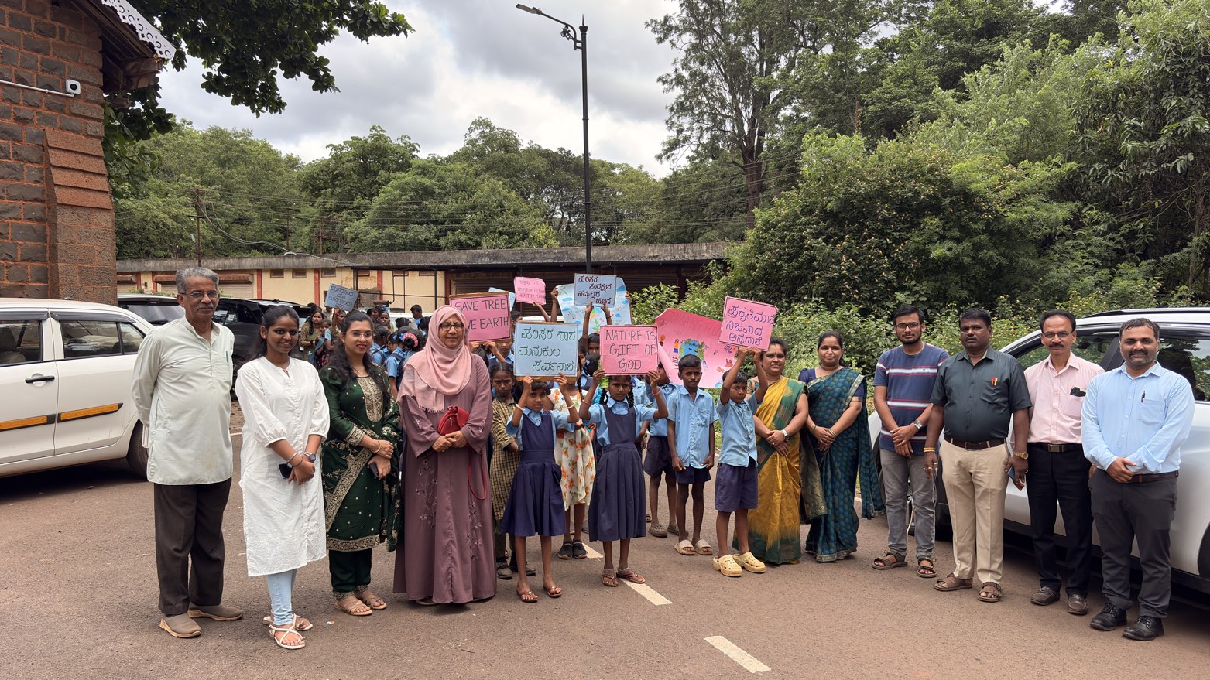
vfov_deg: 40.1
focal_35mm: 29
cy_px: 379
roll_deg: -0.3
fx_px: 930
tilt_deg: -3.0
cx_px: 602
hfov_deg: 66.1
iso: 50
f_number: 1.6
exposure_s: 1/1074
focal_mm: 5.96
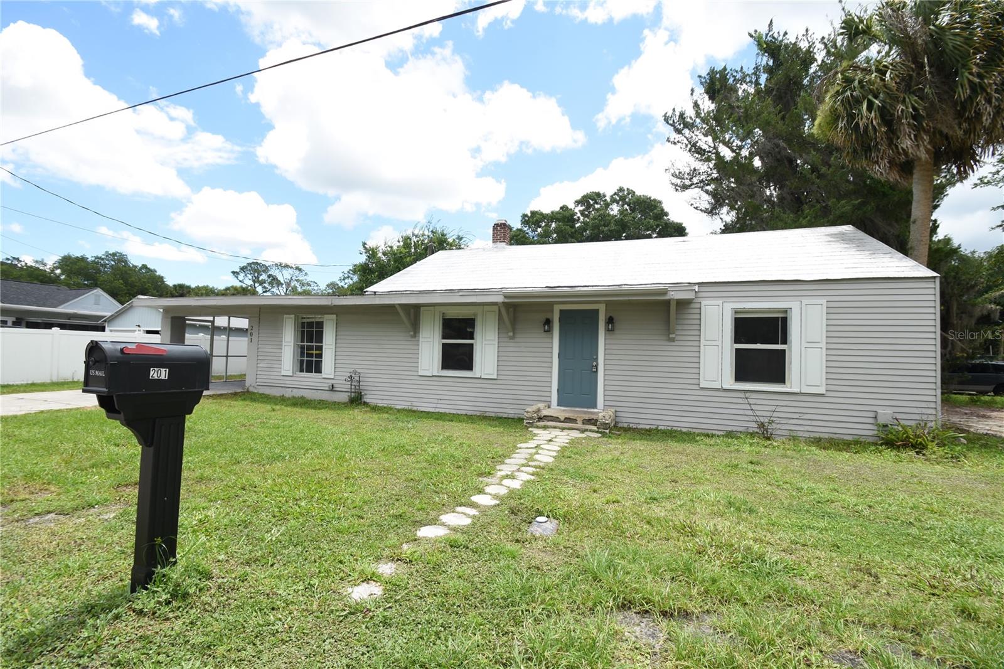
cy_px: 334
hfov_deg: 100.4
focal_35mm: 15
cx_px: 502
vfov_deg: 77.3
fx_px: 418
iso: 100
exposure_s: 1/160
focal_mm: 10
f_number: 6.3
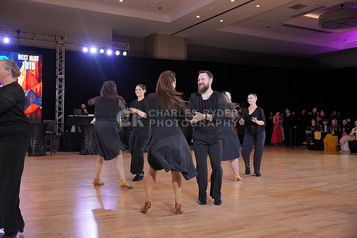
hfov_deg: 51.9
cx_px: 178
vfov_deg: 36.0
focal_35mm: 37
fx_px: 367
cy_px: 119
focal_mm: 37
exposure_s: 1/400
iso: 1600
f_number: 4
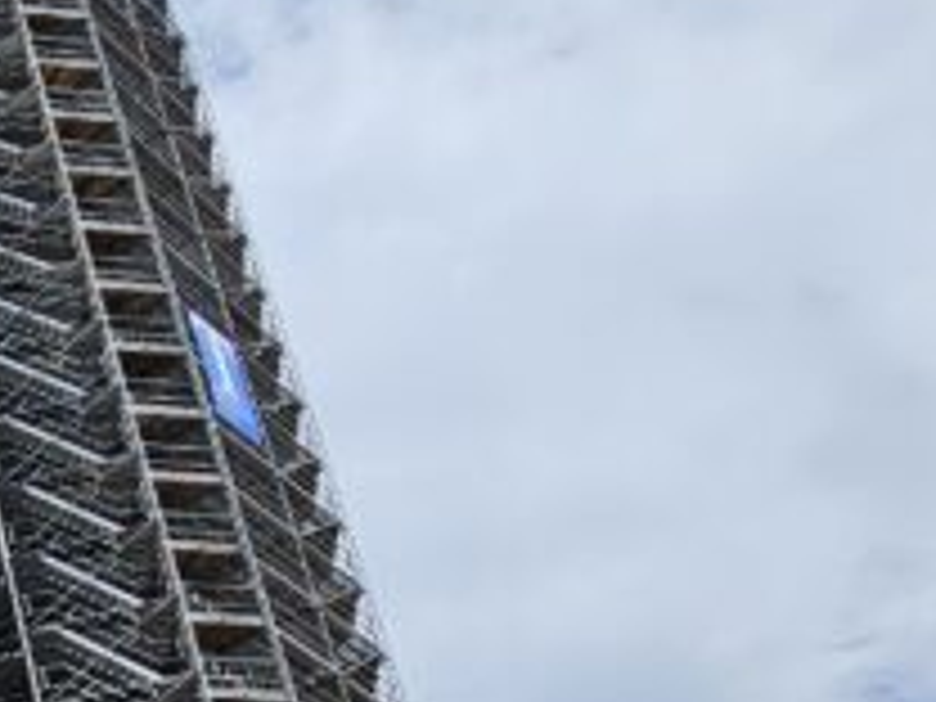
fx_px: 1731
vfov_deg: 20.1
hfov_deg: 20.8
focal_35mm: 64
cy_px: 1022
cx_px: -752
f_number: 2.2
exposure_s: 1/4444
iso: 50
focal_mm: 2.2
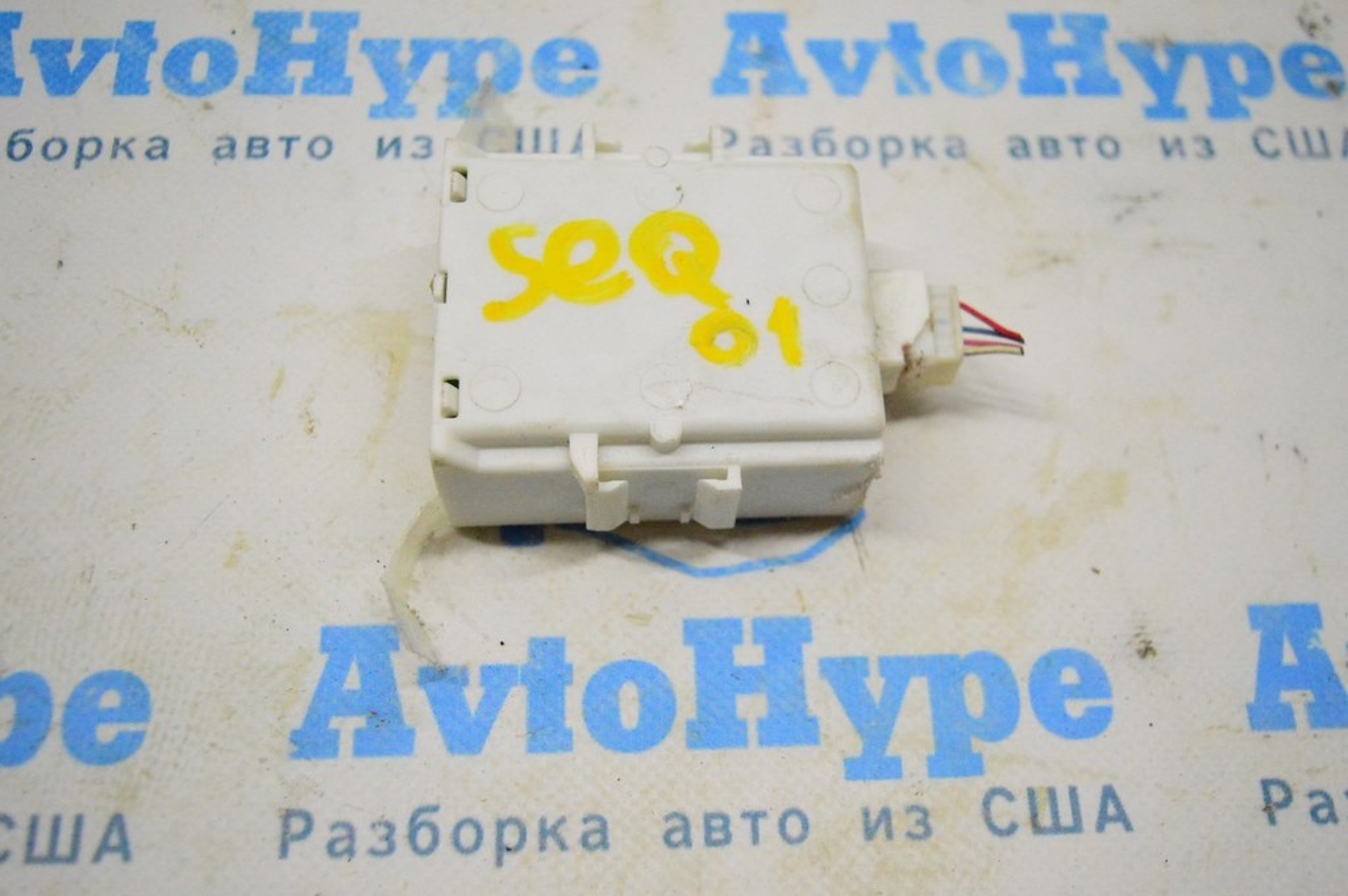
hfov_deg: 53.2
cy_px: 448
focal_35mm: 36
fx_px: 1347
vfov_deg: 36.8
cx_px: 674
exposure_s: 1/1250
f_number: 4
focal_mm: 24
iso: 6400
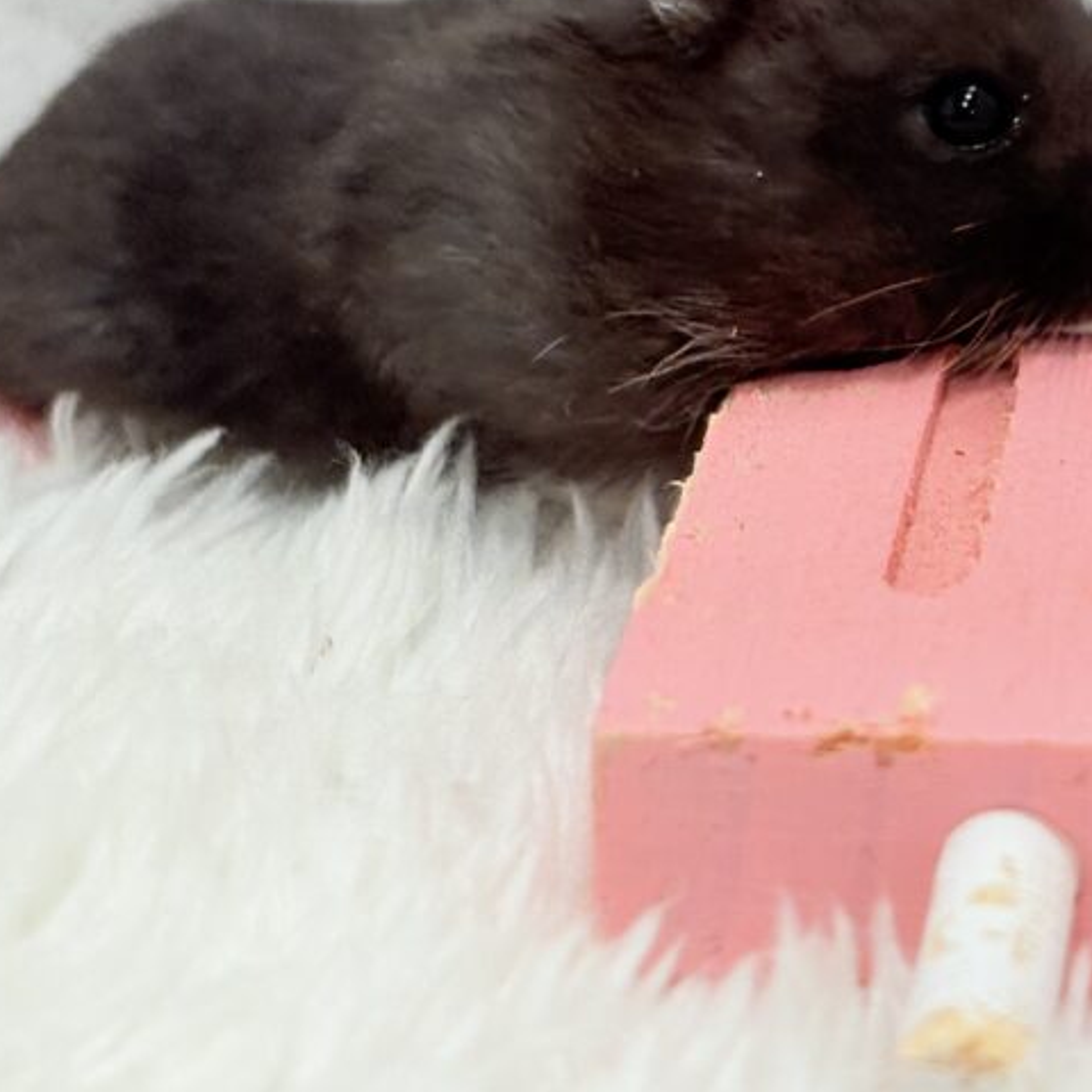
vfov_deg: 15.0
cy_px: 155
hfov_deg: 15.0
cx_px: 896
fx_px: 4104
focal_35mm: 115
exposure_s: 1/100
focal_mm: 5.96
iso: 100
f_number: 1.6
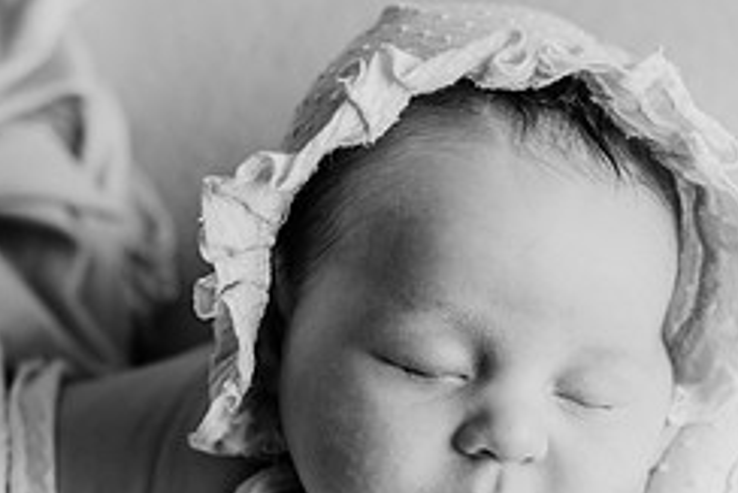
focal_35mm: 119
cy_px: 383
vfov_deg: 11.5
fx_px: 2441
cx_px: 445
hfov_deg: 17.2
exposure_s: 1/160
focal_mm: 50
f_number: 2.8
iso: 100
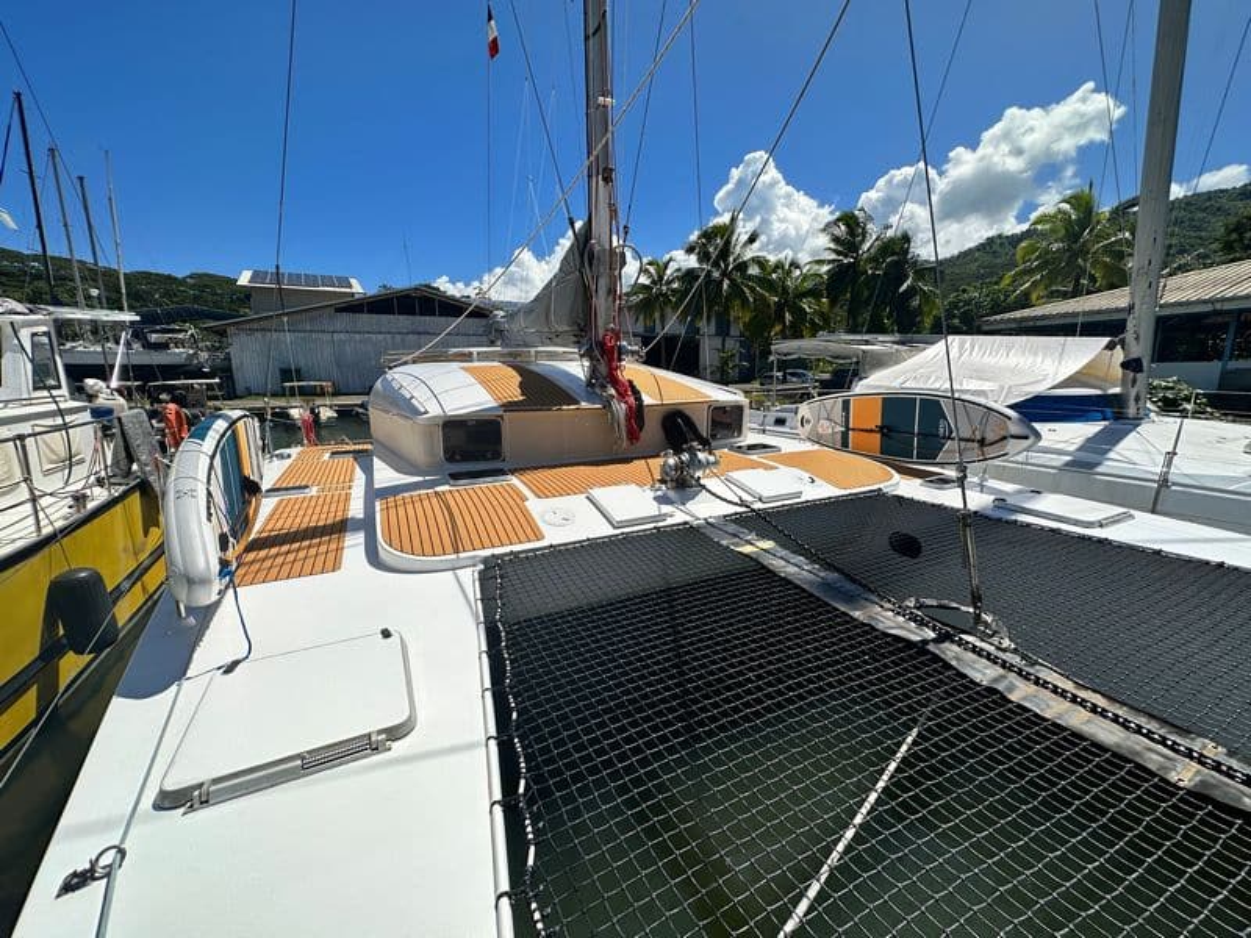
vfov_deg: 85.7
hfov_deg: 102.1
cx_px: 626
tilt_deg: -10.7
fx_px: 506
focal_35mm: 14
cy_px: 469
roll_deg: +2.2
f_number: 2.2
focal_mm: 2.22
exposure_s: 1/4132
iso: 50
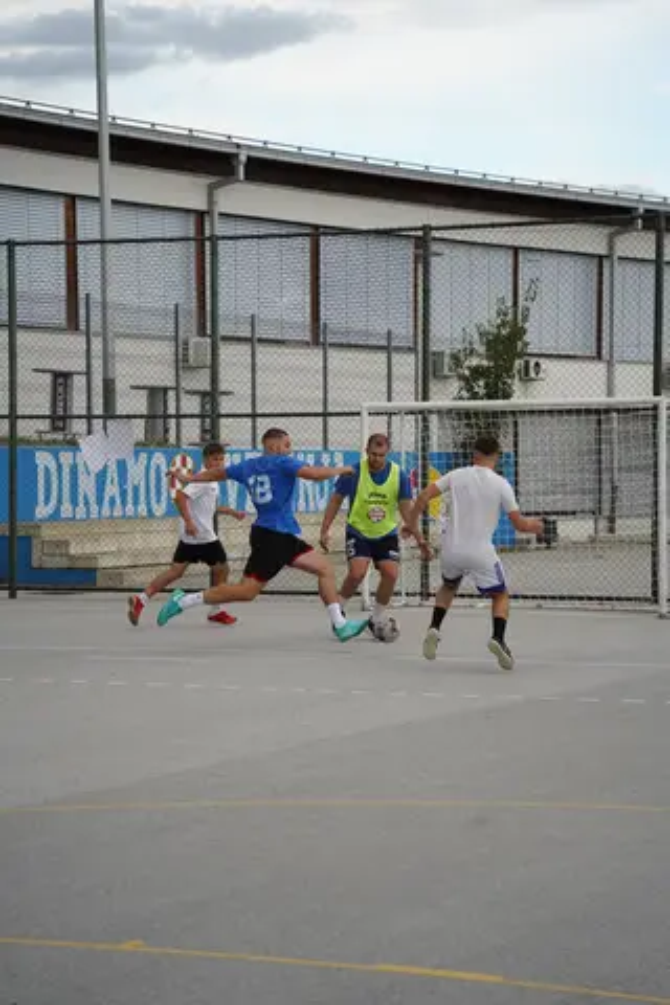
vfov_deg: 20.8
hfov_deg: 14.0
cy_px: 502
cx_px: 335
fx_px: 2736
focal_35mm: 98
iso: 1000
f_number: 4.5
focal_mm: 98
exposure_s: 1/1000
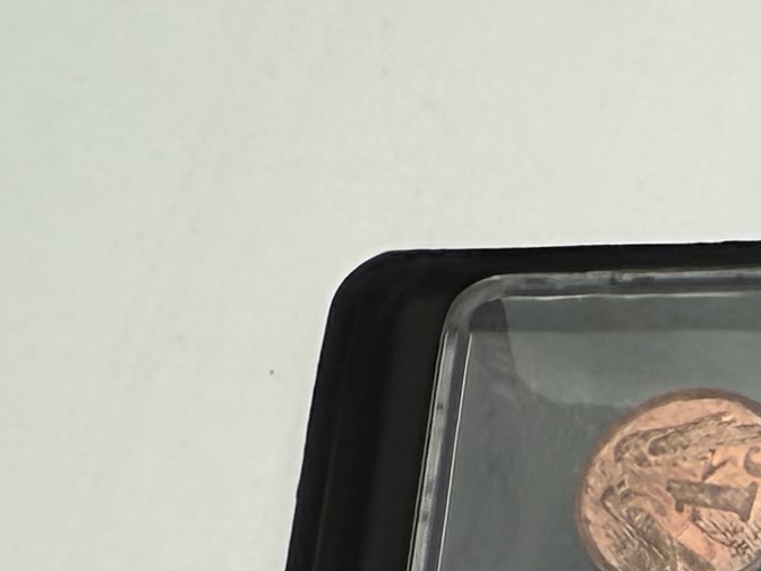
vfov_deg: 8.7
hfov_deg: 10.9
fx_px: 3166
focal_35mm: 144
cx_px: 1995
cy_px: 1653
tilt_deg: -74.4
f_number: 2.2
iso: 40
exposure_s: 1/218
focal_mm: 2.22
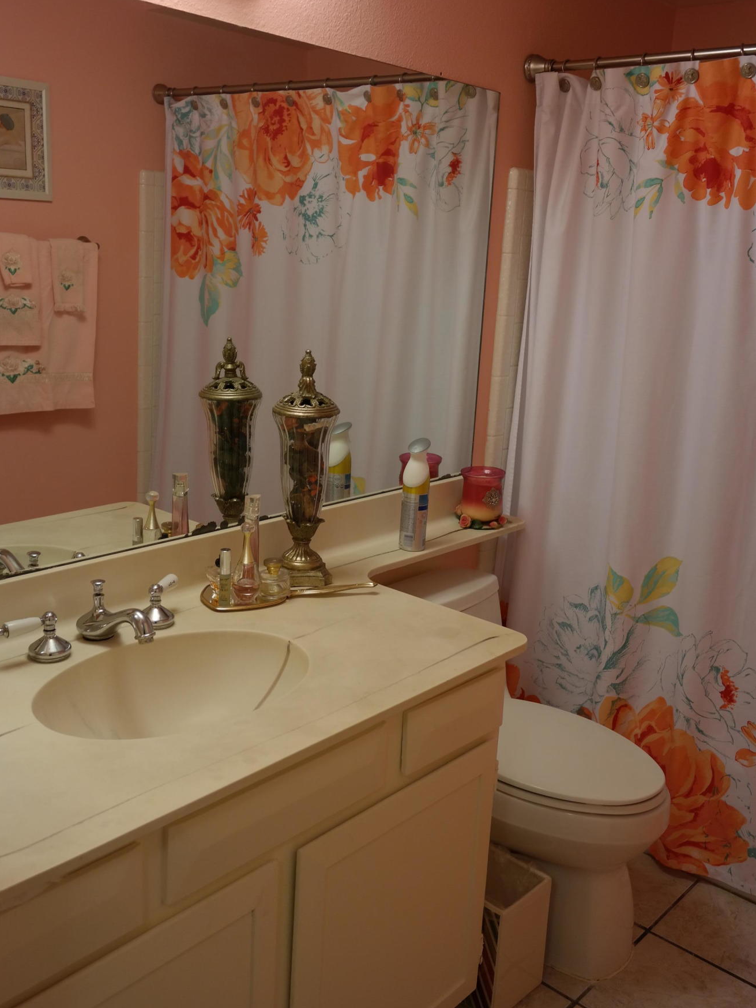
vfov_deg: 55.3
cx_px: 372
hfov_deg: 42.9
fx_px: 961
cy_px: 469
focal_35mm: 33
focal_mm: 20
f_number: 3.5
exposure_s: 1/40
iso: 200
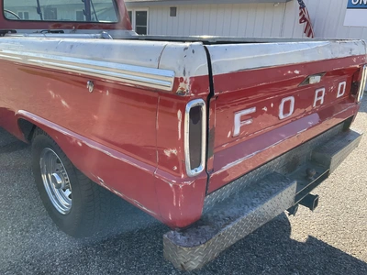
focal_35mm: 29
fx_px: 307
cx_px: 184
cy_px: 138
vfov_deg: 48.2
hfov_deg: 61.7
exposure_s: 1/593
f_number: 1.8
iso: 25
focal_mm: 3
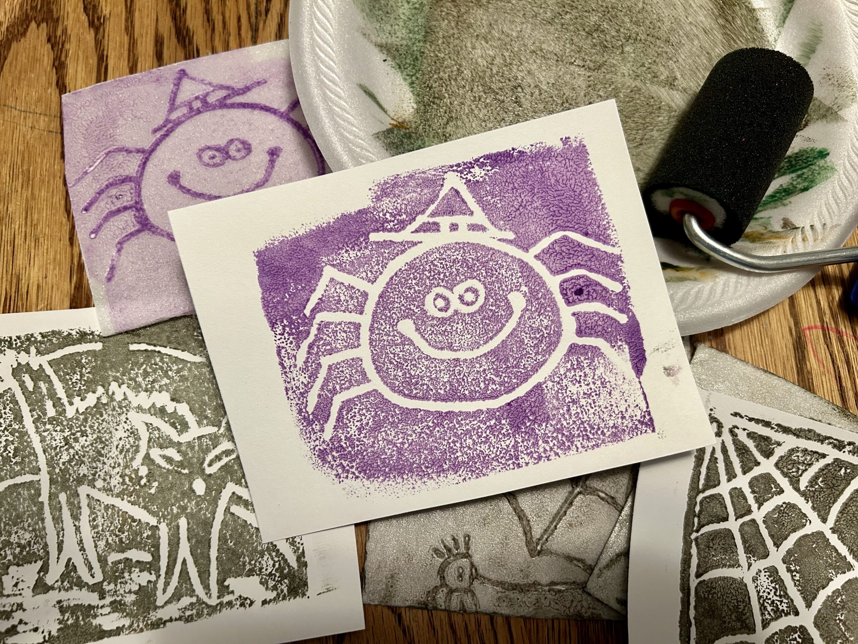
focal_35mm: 26
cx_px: 429
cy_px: 322
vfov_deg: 53.1
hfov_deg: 67.3
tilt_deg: -73.5
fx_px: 644
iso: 200
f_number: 1.5
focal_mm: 5.7
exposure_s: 1/60
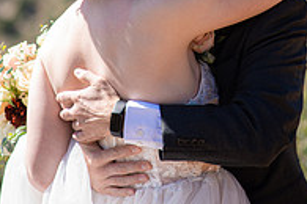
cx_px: 246
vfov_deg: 5.4
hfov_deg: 8.1
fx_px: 2157
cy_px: -83
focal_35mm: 253
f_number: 3.2
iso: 100
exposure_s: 1/800
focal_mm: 85
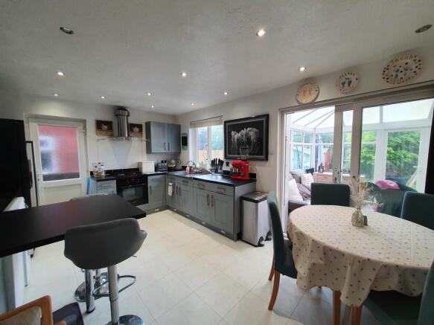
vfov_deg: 89.9
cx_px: 217
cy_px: 162
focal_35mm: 13
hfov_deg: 106.2
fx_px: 163
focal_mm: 1.8
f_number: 2.2
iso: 80
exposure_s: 1/50
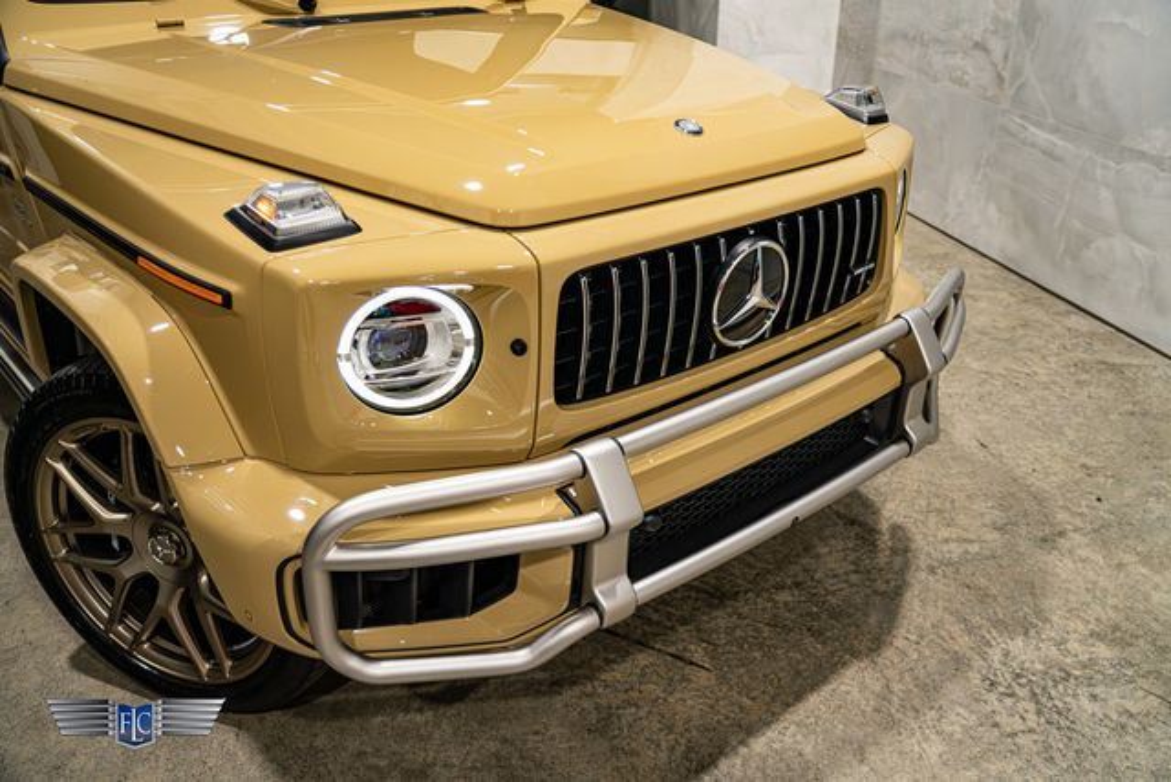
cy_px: 391
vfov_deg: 43.6
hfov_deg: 61.9
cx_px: 586
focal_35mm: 30
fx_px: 976
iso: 1600
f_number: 4
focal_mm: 30
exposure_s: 1/100
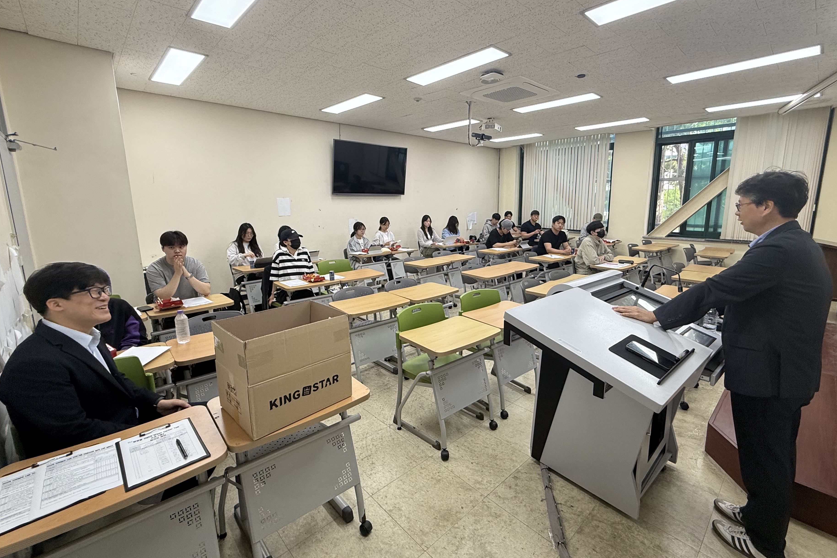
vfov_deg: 73.7
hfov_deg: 96.6
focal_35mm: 16
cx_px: 446
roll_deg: -0.2
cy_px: 265
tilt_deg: -10.1
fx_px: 372
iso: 125
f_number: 2.2
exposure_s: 1/120
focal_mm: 2.22
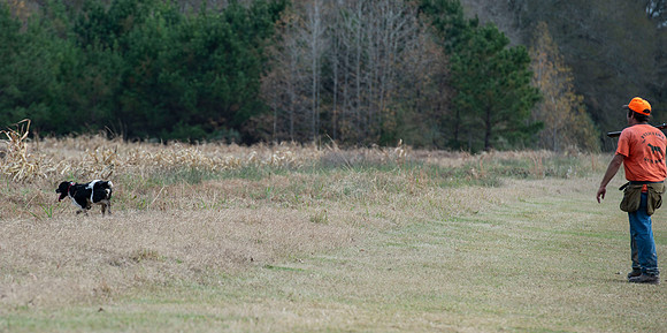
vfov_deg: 4.3
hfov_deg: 8.7
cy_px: 203
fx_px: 4386
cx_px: 262
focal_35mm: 255
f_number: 5.6
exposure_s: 1/250
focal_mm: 195
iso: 125
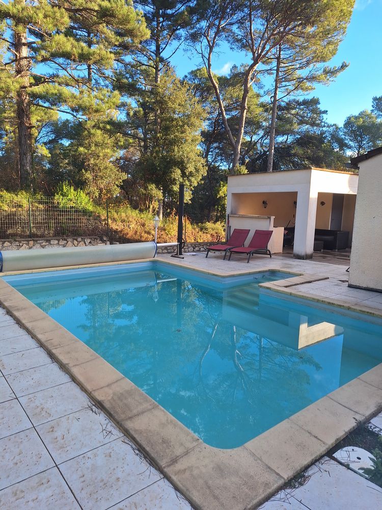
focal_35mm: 23
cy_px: 255
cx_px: 191
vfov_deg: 73.9
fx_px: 338
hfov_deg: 58.9
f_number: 1.8
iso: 40
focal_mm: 5.54
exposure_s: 1/476
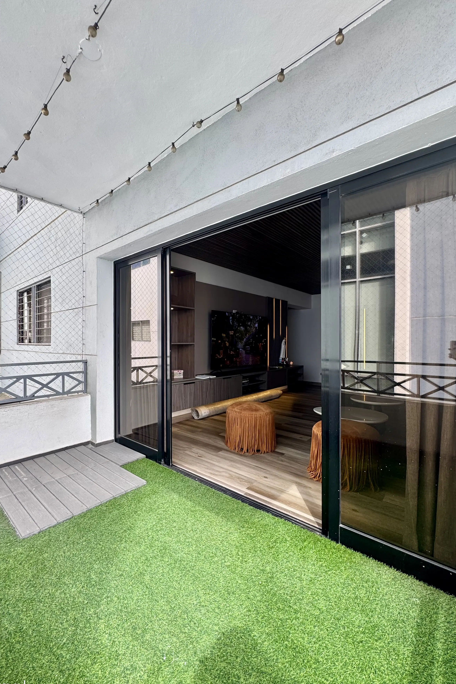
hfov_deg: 77.1
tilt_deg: -1.3
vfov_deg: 100.4
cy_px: 344
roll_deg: +0.5
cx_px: 207
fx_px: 285
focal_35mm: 15
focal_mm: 2.22
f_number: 2.2
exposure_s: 1/139
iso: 40
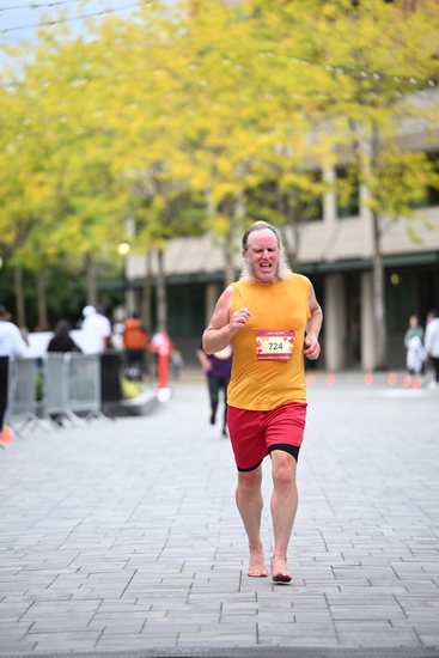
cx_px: 220
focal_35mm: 145
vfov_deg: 14.1
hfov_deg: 9.5
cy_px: 329
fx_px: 2650
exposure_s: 1/2000
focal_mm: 145
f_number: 2.8
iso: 640
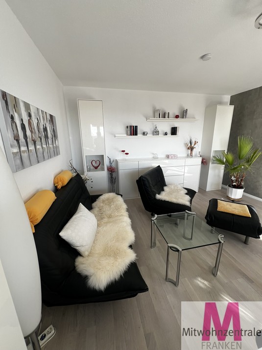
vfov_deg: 106.2
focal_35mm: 13
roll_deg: +0.7
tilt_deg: -12.6
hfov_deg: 89.9
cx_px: 131
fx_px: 131
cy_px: 175
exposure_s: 1/118
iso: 32
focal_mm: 1.57
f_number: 1.8
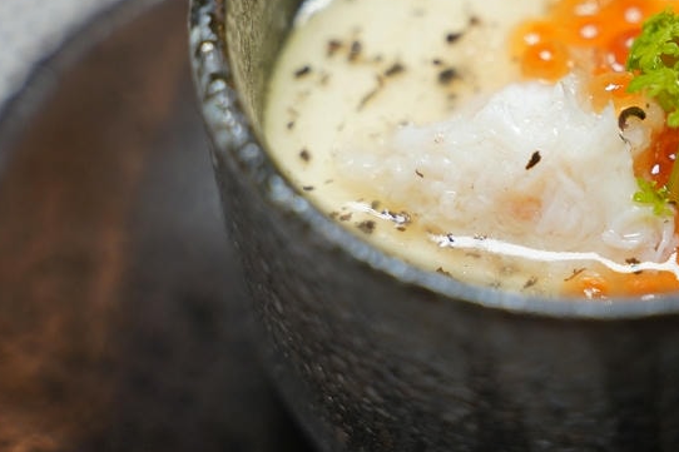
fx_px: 3130
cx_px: 614
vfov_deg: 8.3
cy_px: 121
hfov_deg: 12.3
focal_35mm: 166
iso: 250
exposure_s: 1/80
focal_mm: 75
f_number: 4
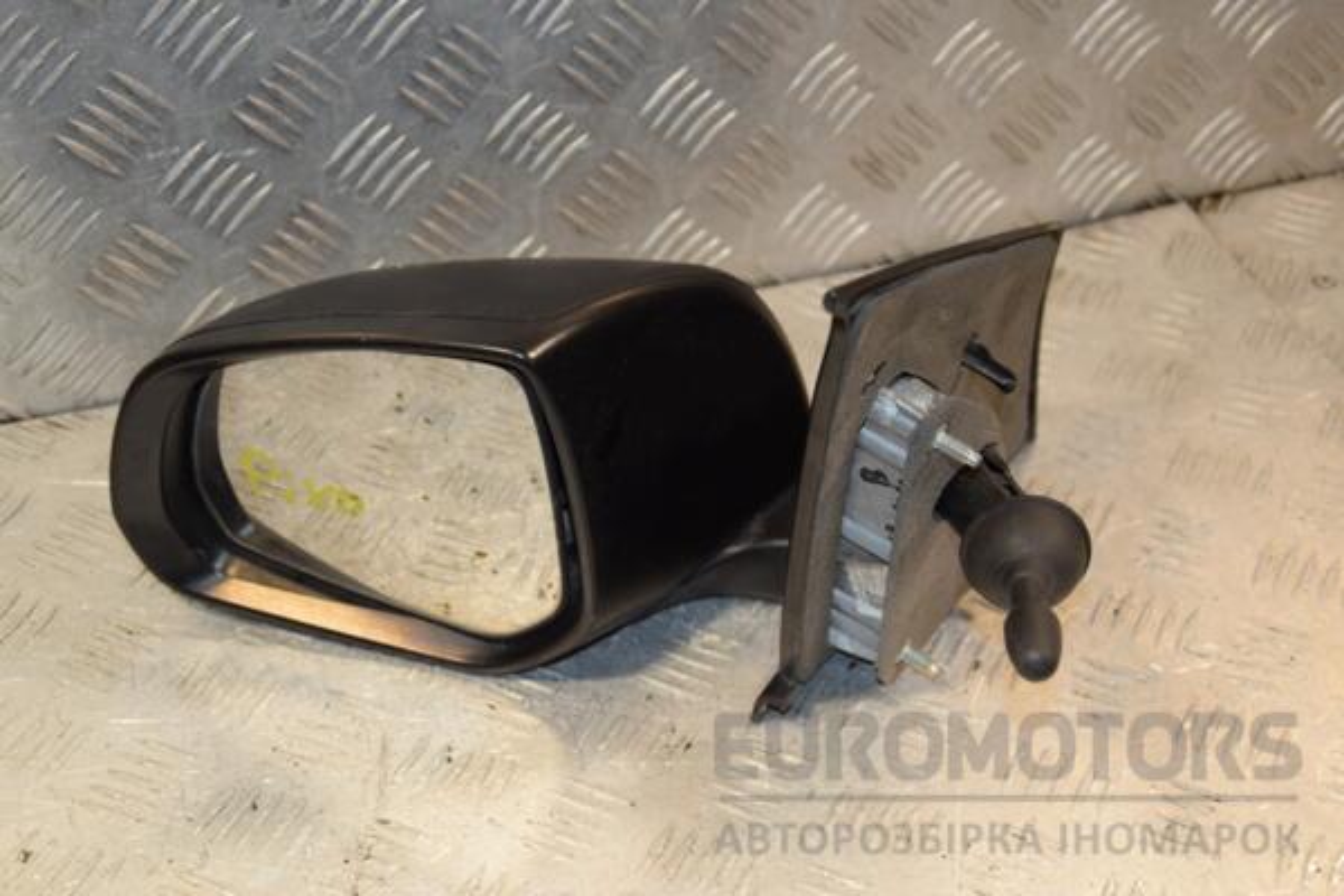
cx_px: 672
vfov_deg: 18.9
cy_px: 448
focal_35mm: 72
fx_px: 2688
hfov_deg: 28.1
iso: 800
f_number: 5.6
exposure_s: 1/200
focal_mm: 48
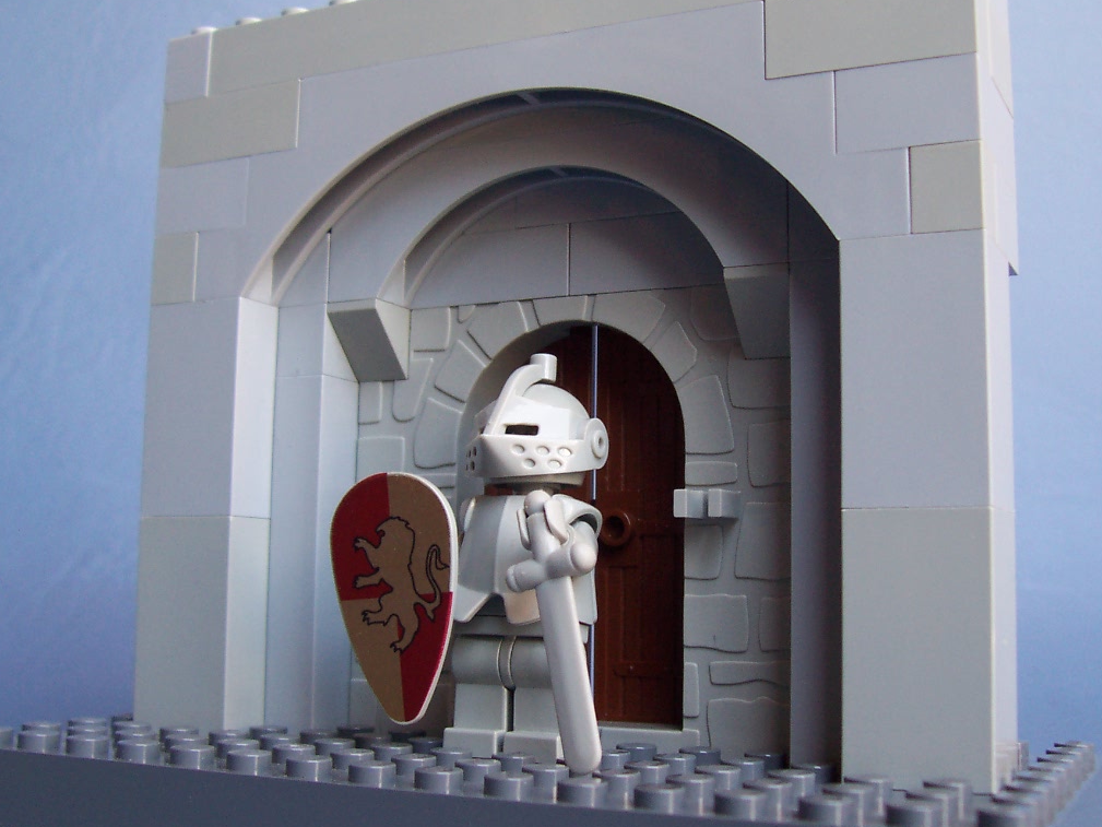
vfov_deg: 32.9
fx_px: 1401
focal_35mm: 44
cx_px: 585
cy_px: 425
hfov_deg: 42.9
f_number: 2.8
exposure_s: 1/125
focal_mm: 5.6
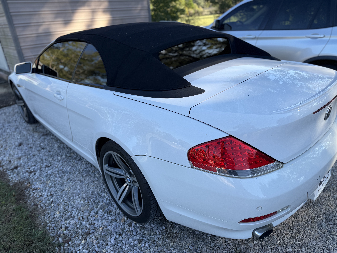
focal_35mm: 24
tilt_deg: -24.6
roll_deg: +4.2
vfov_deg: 56.8
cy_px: 126
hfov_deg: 71.6
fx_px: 234
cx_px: 168
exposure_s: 1/920
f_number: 1.78
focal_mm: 6.76
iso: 80
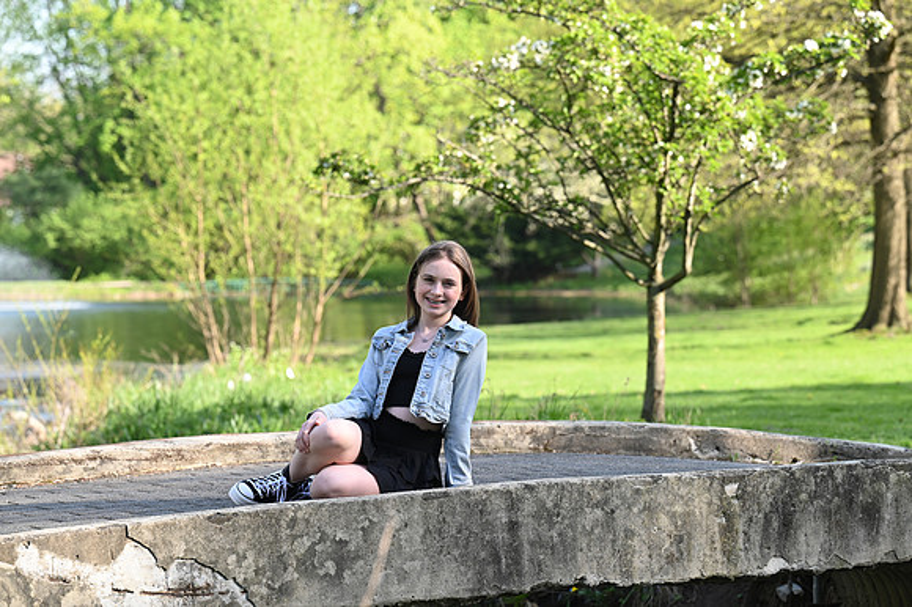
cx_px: 456
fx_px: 2785
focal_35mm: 110
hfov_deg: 18.6
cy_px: 304
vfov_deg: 12.4
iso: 160
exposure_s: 1/200
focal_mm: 110
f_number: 5
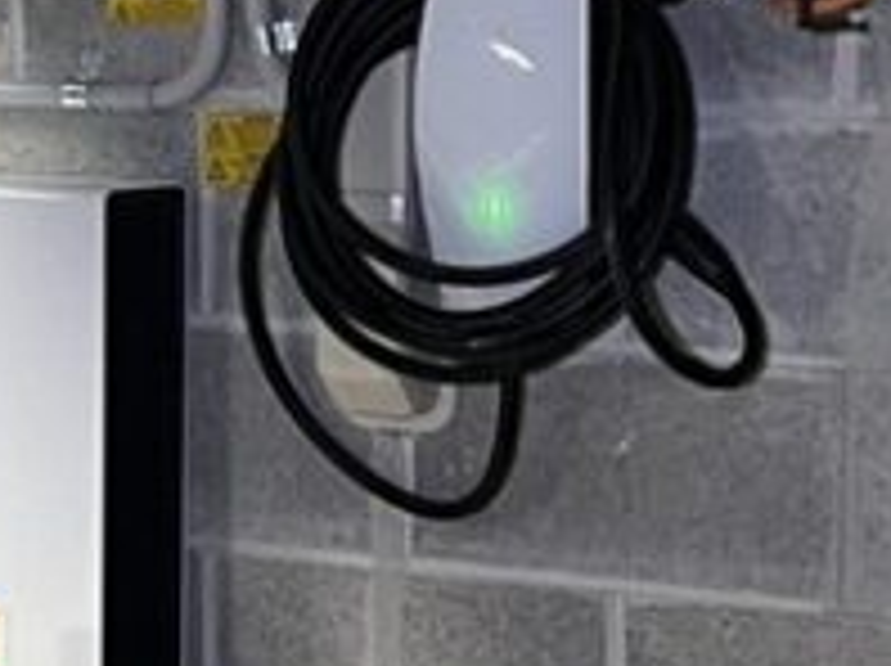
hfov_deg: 19.4
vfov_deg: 14.6
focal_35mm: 101
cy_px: 297
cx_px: 297
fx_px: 2597
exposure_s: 1/50
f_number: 1.6
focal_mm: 5.1
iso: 200
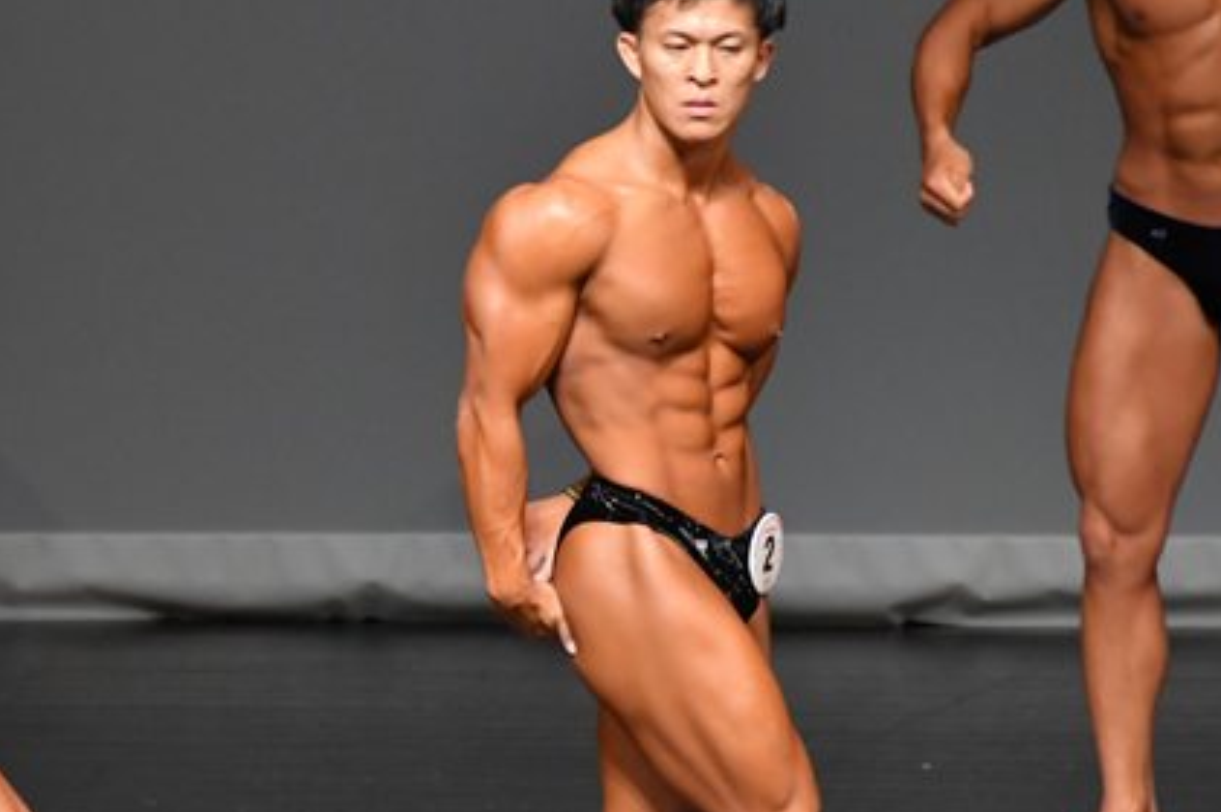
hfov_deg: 3.0
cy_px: 560
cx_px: 329
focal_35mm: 691
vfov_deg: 2.0
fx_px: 23417
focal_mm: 250
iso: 3200
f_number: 5.6
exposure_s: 1/400
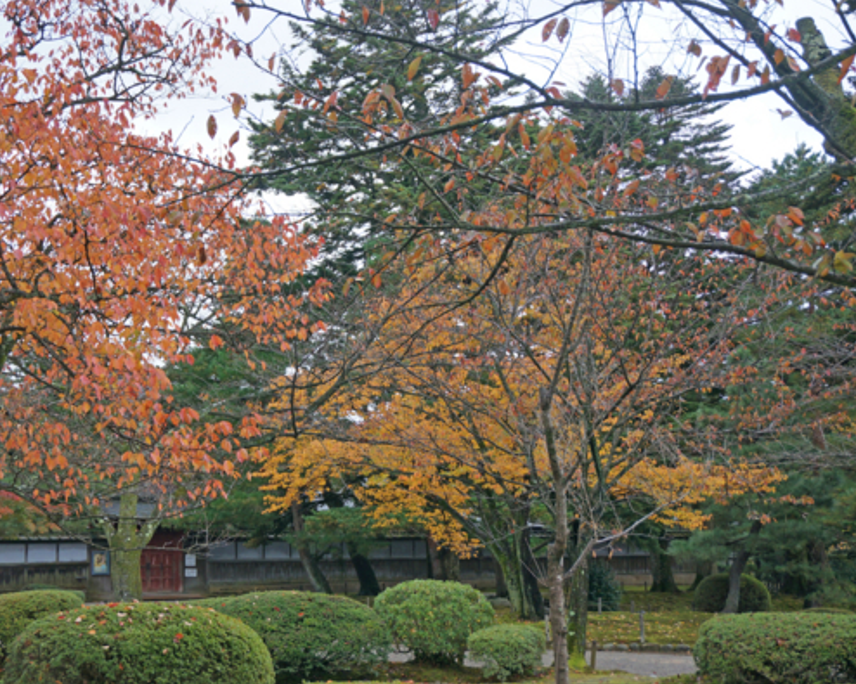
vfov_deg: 30.5
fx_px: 1256
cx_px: 341
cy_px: 342
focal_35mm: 50
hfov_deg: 37.5
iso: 200
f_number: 4.5
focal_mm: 29
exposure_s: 1/60
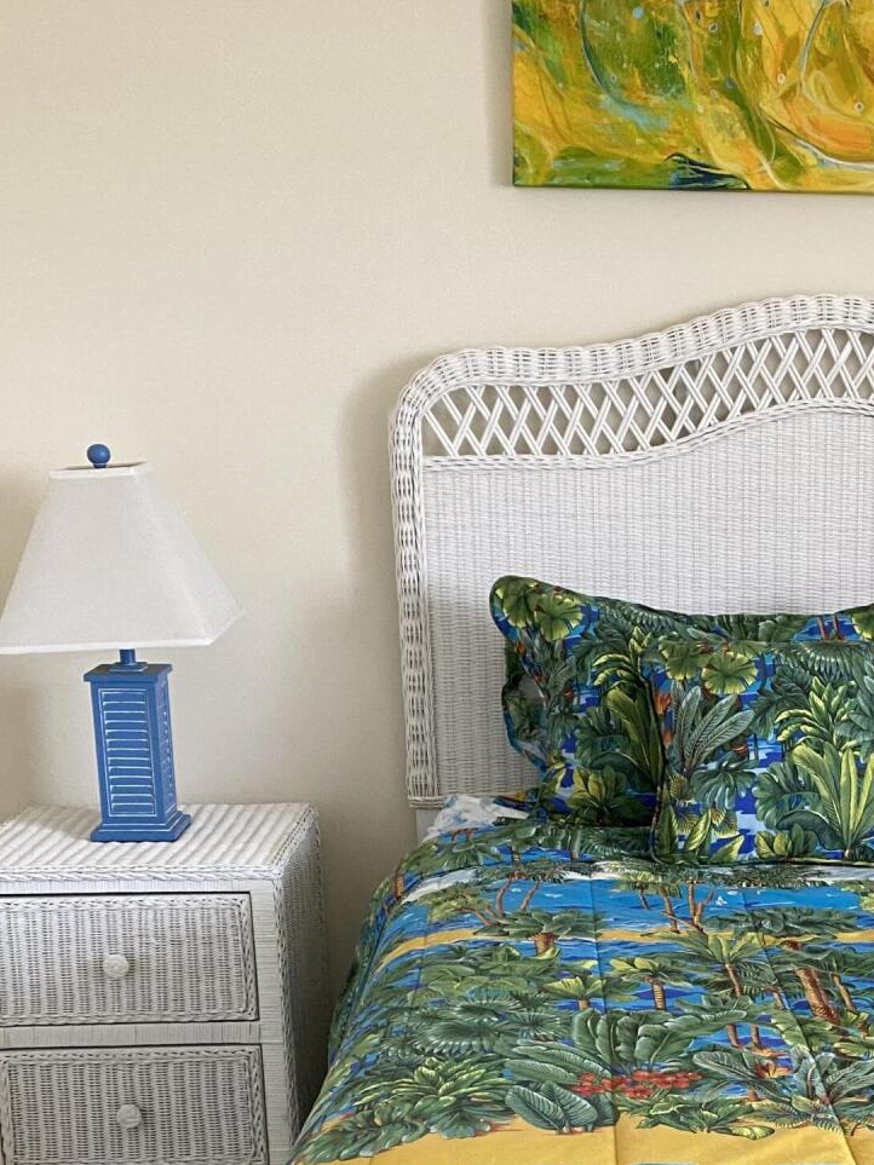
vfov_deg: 34.4
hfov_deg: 26.3
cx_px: 764
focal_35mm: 54
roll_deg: -2.3
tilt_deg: -15.7
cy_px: 938
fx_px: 1818
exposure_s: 1/60
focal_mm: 4.25
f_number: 1.8
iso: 200
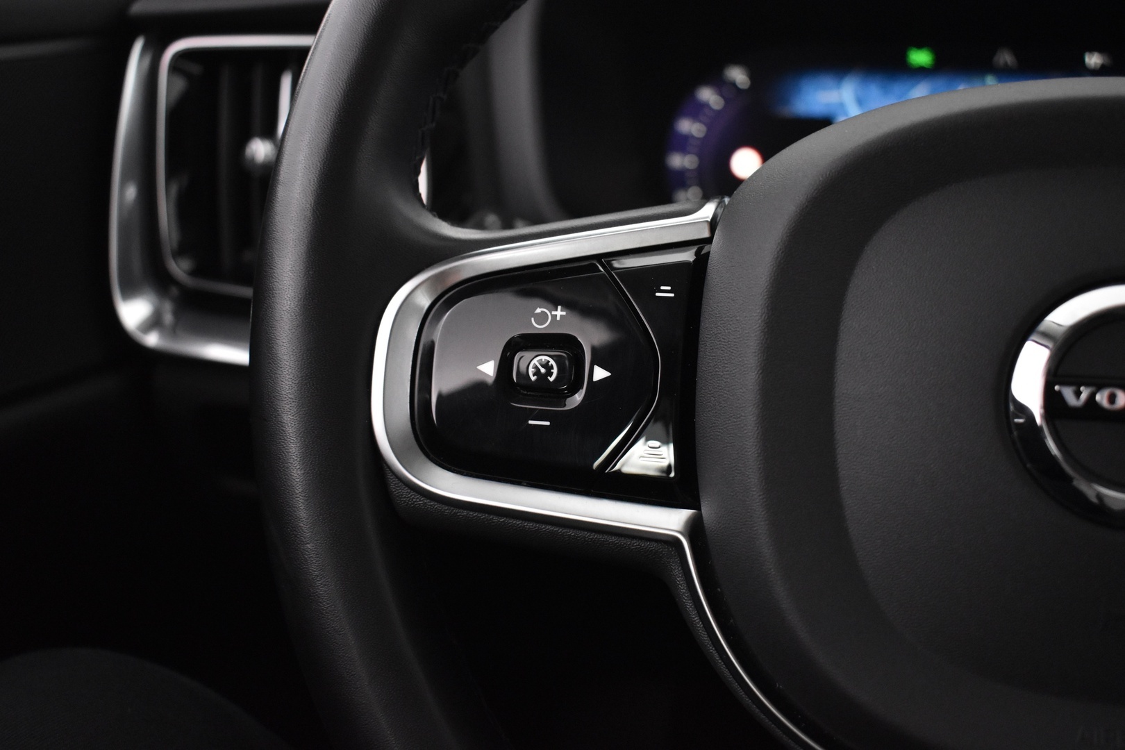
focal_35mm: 38
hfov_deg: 51.3
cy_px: 375
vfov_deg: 35.5
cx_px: 562
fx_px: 1172
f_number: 4
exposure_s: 1/40
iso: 3200
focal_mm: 25
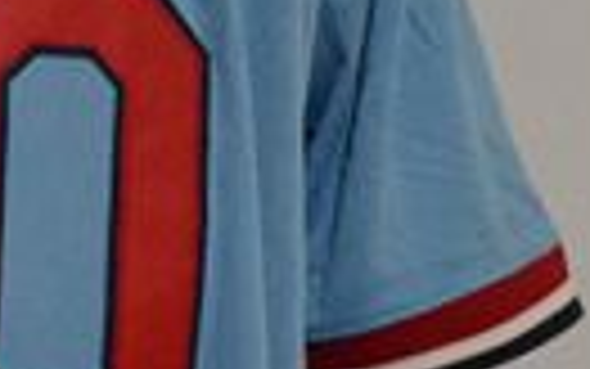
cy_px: 302
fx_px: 6306
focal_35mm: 392
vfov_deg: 3.4
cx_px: -856
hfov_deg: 5.2
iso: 4000
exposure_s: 1/80
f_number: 4.5
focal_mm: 42
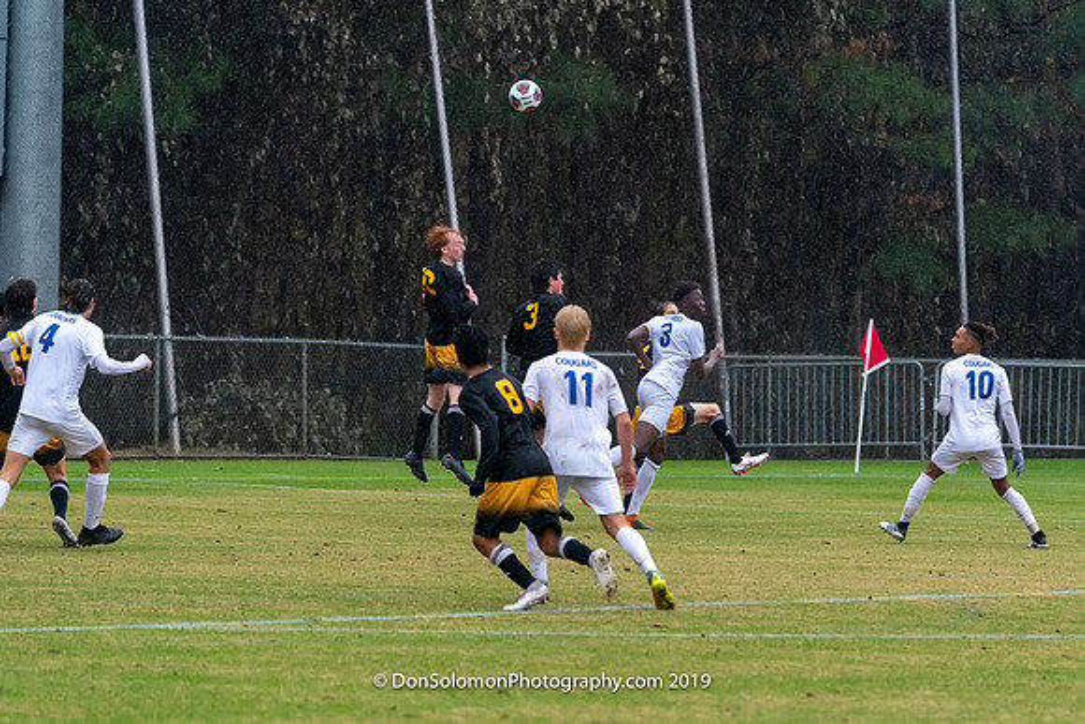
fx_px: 8783
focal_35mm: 291
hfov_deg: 7.1
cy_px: 367
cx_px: 647
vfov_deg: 4.7
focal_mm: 244
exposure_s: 1/1000
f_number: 5.6
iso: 3200
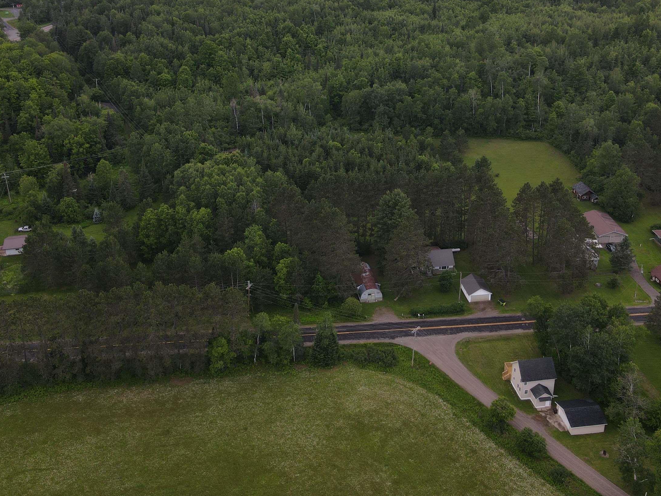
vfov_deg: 41.0
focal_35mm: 34
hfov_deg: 54.0
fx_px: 649
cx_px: 330
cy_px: 149
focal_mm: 4.5
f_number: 2.8
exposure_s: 1/400
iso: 110
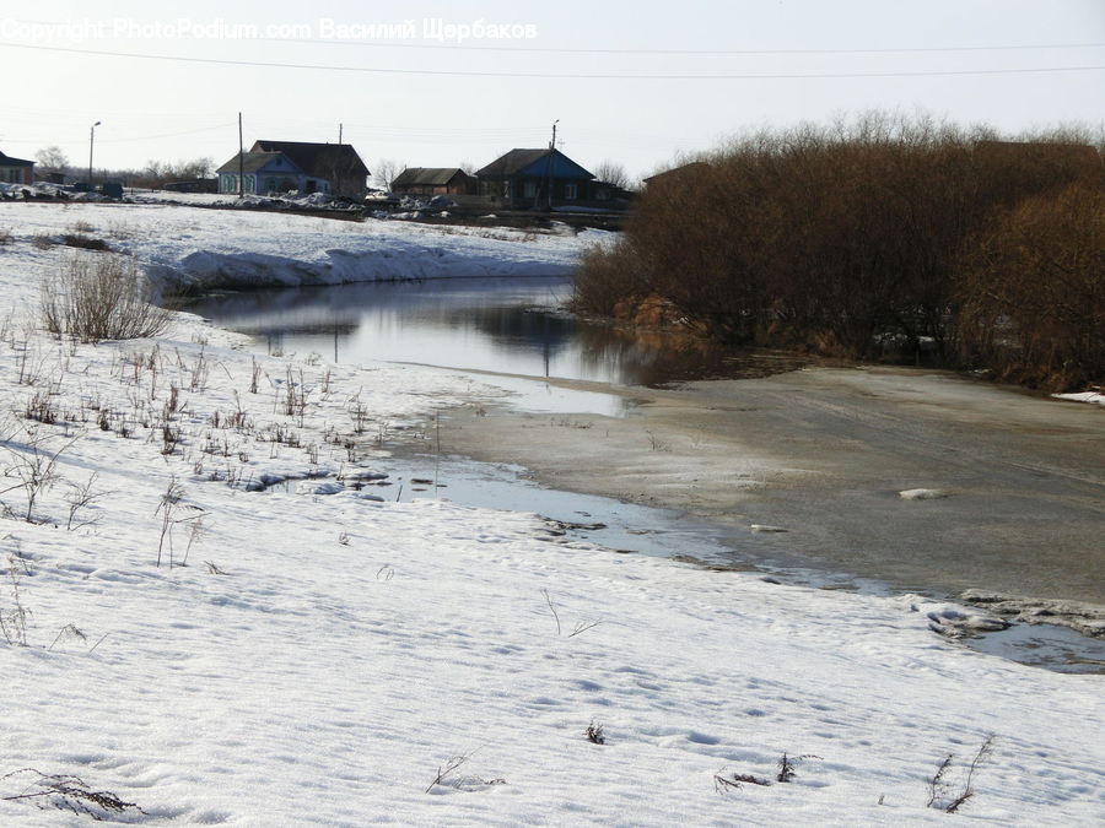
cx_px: 552
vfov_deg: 18.9
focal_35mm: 78
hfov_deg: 25.0
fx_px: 2490
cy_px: 414
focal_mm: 13.79
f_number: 12.4
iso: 80
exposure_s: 1/160
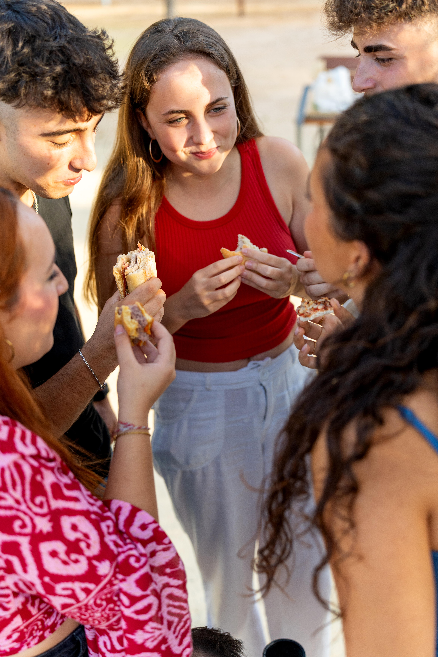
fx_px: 821
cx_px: 219
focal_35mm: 45
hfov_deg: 29.9
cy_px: 328
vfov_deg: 43.6
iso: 400
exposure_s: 1/500
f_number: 2.8
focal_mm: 45
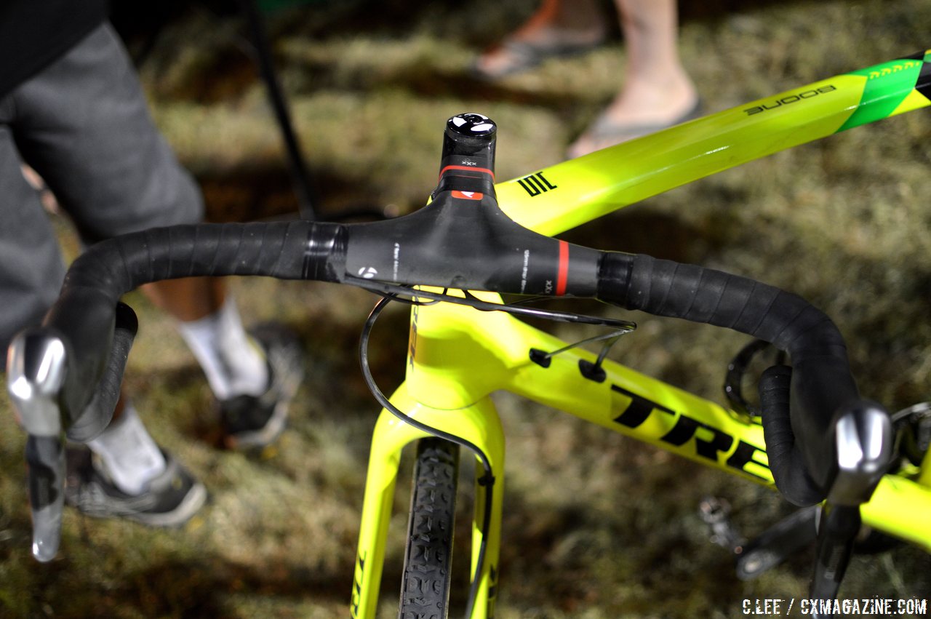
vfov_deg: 25.7
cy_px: 310
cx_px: 466
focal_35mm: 52
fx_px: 1356
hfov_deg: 37.9
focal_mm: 35
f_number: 1.8
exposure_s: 1/25
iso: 400
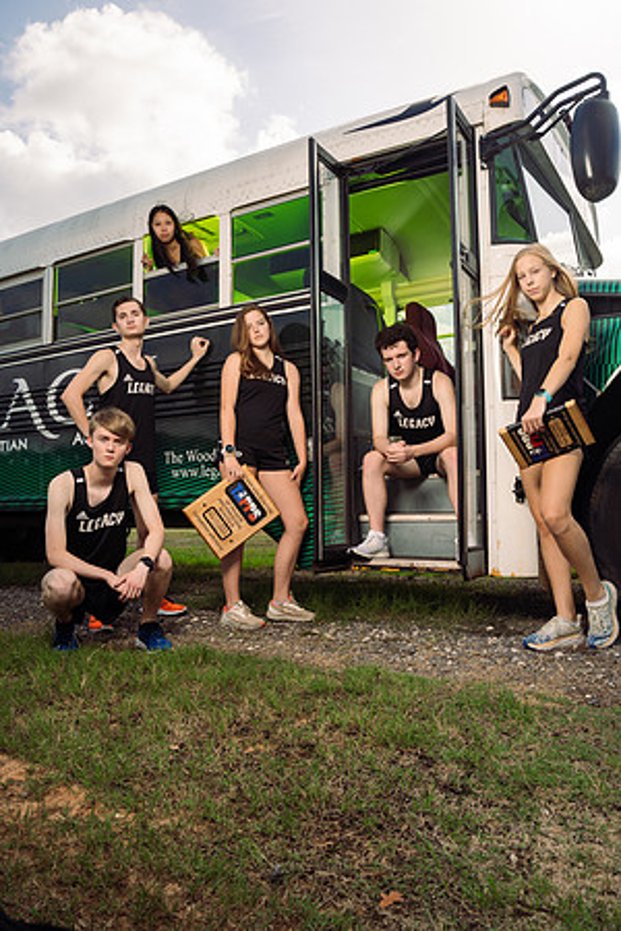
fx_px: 699
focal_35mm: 27
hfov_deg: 47.9
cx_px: 310
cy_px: 466
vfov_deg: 67.4
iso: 50
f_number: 7.1
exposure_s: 1/250
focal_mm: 27
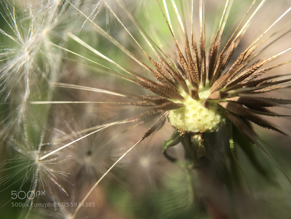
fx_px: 244
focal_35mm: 29
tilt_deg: -31.4
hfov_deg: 61.7
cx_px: 146
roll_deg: -8.0
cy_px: 110
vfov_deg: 48.2
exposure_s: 1/657
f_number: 2.2
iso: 25
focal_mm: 4.15
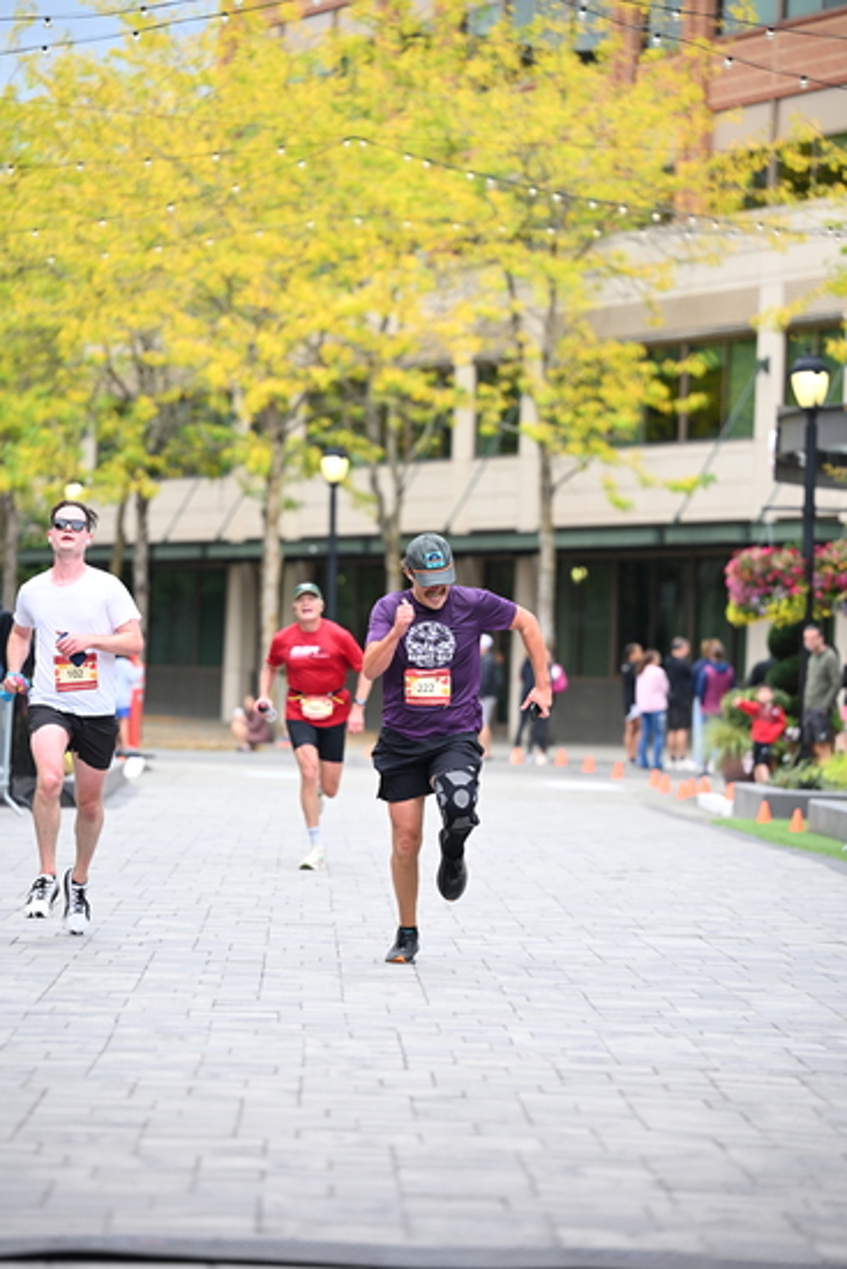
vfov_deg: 14.1
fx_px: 5114
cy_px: 634
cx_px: 424
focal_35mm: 145
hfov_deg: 9.5
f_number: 2.8
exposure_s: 1/1600
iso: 800
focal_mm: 145
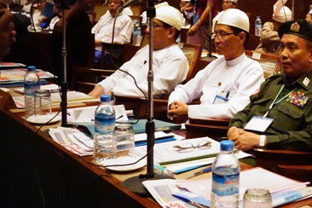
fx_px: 607
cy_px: 73
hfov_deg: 28.2
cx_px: 255
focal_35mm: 70
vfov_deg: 19.4
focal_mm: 14.53
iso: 8000
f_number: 2.8
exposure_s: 1/500
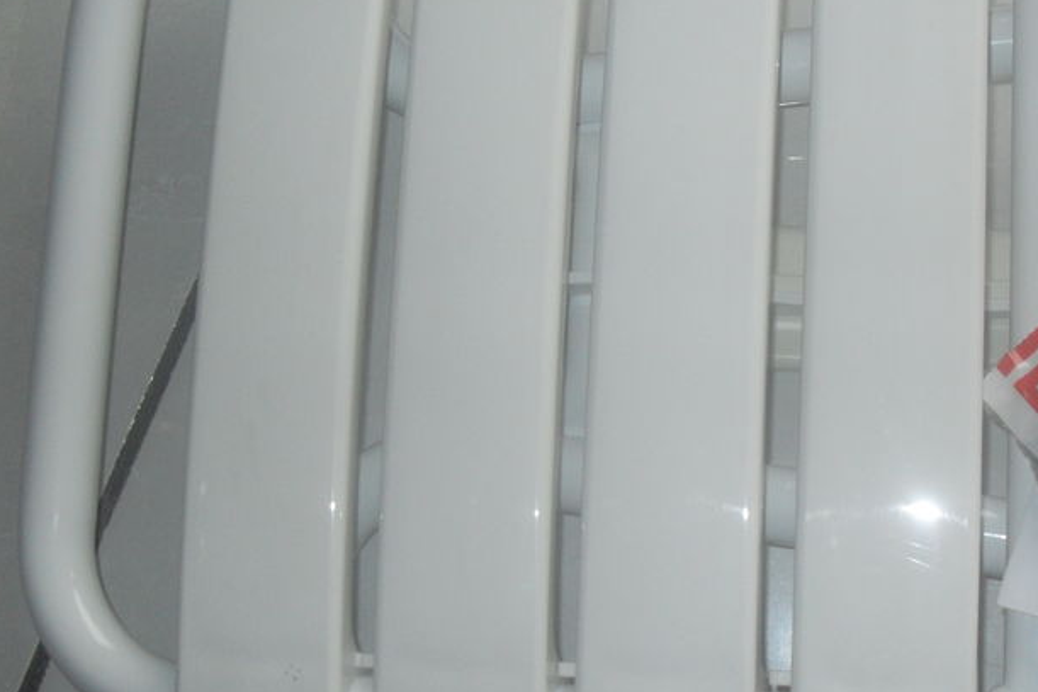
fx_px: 1816
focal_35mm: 63
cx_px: 787
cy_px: 330
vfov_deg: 21.6
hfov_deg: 31.3
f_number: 2.8
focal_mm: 6.3
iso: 100
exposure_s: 1/45
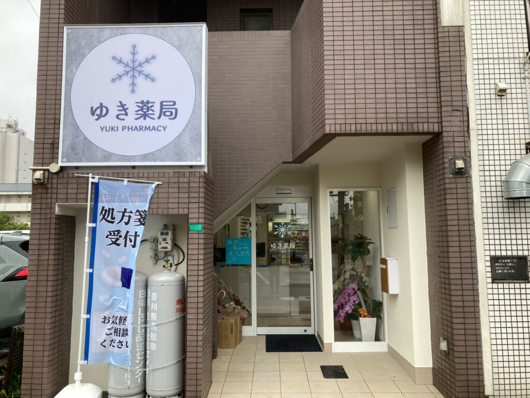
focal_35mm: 28
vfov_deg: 49.7
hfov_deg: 63.4
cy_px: 199
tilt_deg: +6.7
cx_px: 265
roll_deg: +0.0
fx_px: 429
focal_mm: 3.99
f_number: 1.8
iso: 20
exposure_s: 1/193
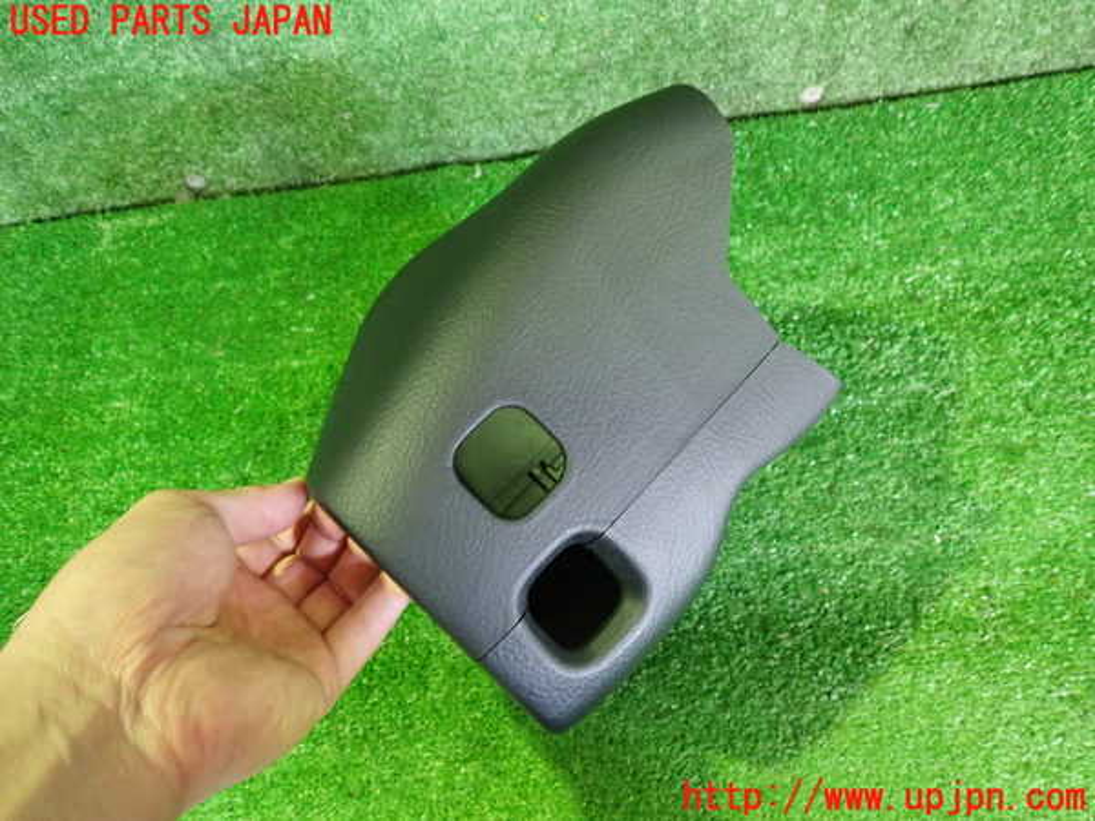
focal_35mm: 25
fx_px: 791
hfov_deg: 69.4
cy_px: 410
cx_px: 548
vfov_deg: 54.9
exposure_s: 1/30
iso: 800
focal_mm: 4.5
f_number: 2
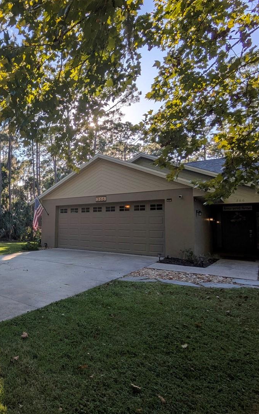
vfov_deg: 79.7
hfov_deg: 47.4
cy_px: 211
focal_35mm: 22
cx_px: 10
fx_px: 249
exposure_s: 1/925
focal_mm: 1.83
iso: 43
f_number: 2.2
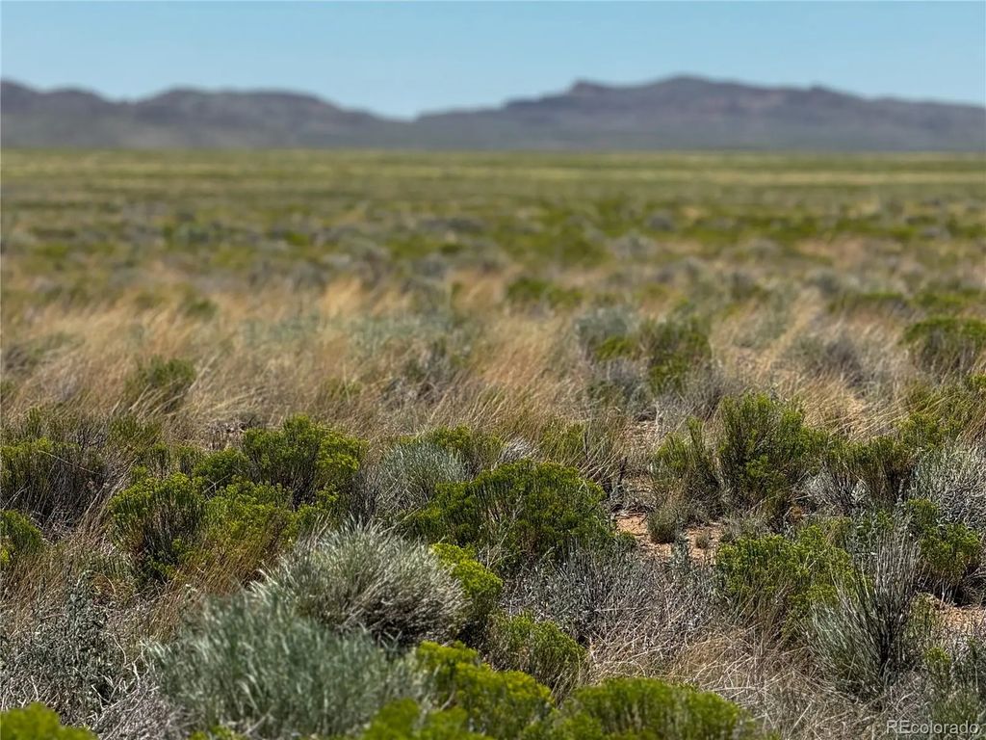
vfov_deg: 12.3
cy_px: 370
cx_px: 493
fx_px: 3418
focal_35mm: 120
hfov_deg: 16.4
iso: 50
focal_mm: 15.66
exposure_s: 1/1318
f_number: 2.8
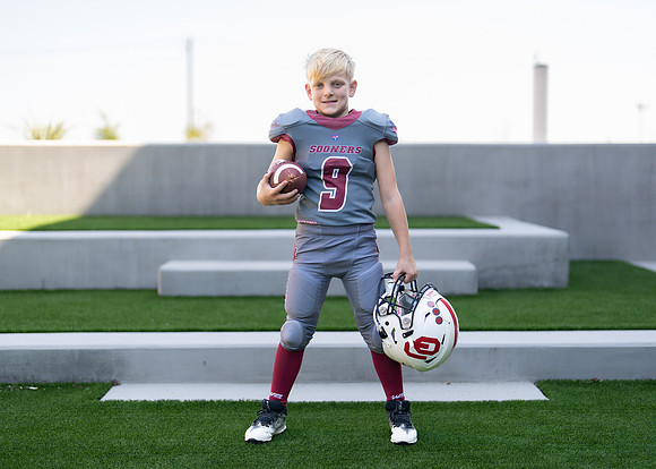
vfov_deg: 25.2
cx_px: 332
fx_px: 1046
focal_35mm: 56
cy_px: 243
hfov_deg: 34.8
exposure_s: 1/1600
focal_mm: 50
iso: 100
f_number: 1.2
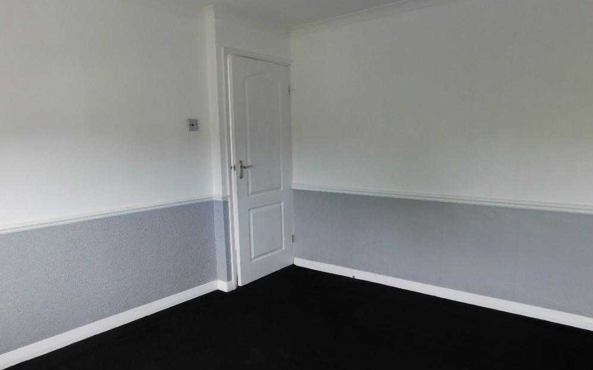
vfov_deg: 49.2
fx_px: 404
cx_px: 300
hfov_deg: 72.6
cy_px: 198
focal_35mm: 25
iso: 140
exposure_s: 1/30
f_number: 3
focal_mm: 4
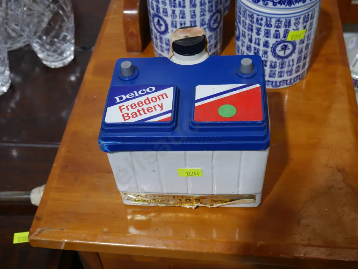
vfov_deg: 30.3
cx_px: 179
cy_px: 134
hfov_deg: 39.6
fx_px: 497
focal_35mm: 48
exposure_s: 1/60
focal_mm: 24
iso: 400
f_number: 5.2
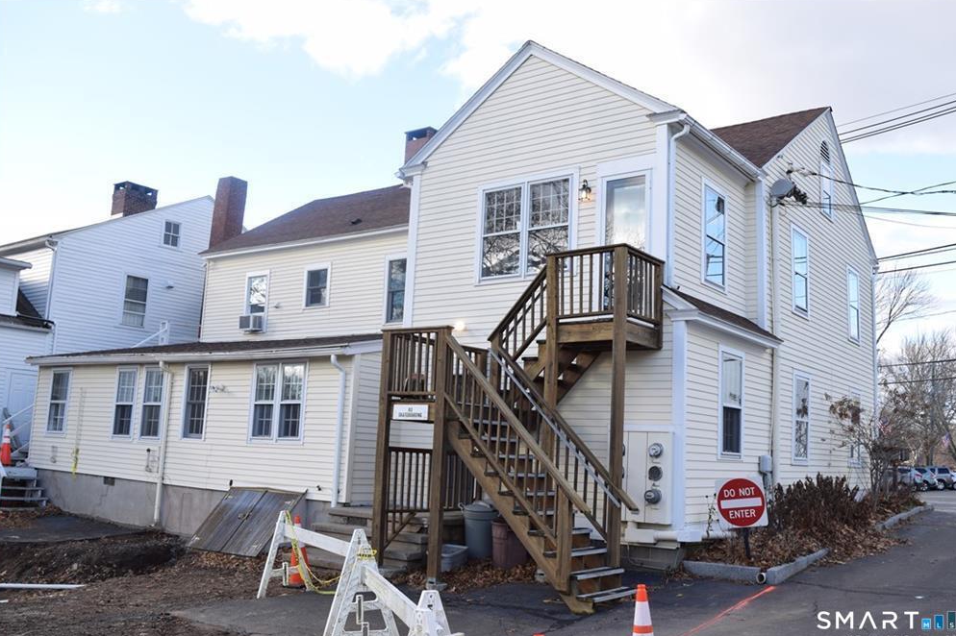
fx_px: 903
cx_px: 484
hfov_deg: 55.8
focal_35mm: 34
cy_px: 322
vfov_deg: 38.9
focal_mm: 22
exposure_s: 1/80
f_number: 5.6
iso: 100
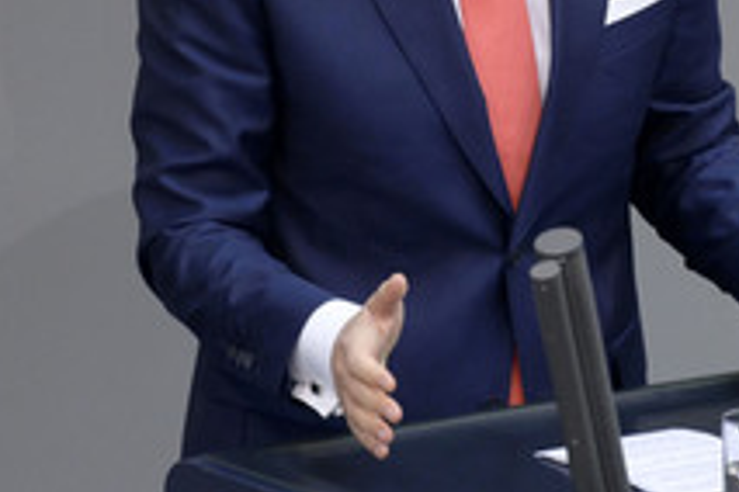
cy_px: -10
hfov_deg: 2.5
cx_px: 519
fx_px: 16955
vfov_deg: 1.7
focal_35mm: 826
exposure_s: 1/400
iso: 8000
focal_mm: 390
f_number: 5.6
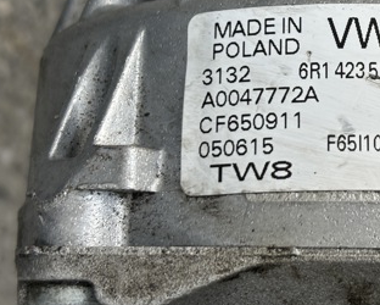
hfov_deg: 18.0
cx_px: 384
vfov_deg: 14.8
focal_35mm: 104
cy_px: 69
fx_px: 1170
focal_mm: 5.96
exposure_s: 1/140
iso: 25
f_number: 1.6
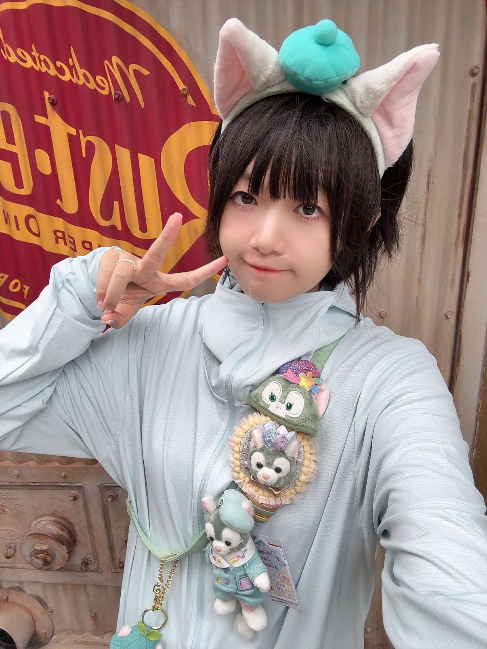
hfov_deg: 58.9
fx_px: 431
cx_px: 244
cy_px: 324
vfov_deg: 73.9
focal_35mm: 23
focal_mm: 2.69
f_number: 1.9
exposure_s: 1/122
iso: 32
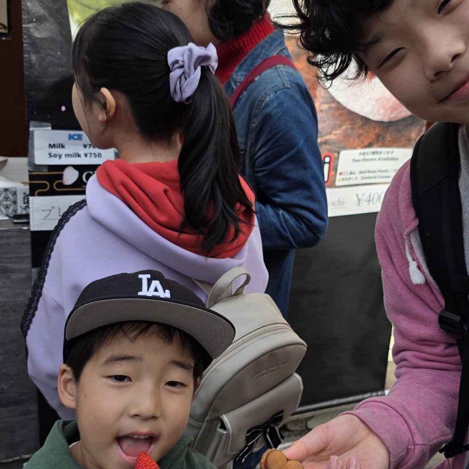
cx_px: 271
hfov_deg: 37.5
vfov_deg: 37.4
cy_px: 287
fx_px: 690
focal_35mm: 45
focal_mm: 6.3
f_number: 1.7
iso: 80
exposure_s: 1/2790
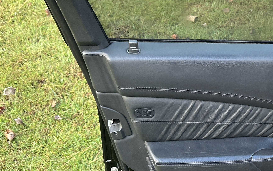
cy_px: 55
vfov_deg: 21.9
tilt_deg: -30.5
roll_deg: -1.9
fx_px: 439
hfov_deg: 32.5
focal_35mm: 59
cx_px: 254
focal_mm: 6.86
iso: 250
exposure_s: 1/75
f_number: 1.78
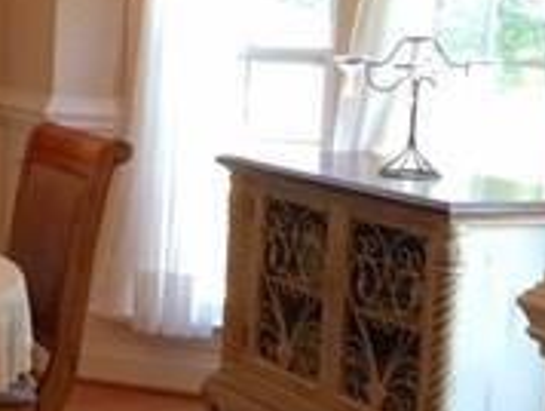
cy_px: 224
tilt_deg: -9.0
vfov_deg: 14.3
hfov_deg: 17.5
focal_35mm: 104
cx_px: -205
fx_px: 1640
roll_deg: -0.4
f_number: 2.2
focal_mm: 4.15
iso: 40
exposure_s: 1/30
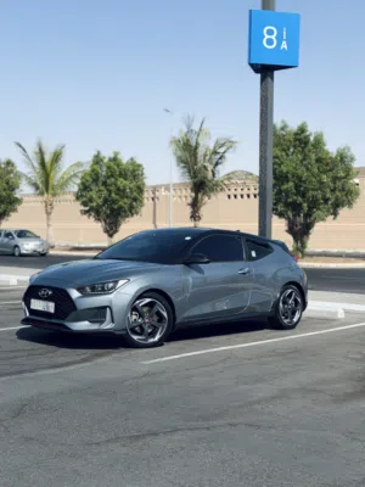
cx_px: 182
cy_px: 244
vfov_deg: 39.7
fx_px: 675
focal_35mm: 48
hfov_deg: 30.3
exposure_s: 1/5587
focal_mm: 6.76
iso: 64
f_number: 1.78
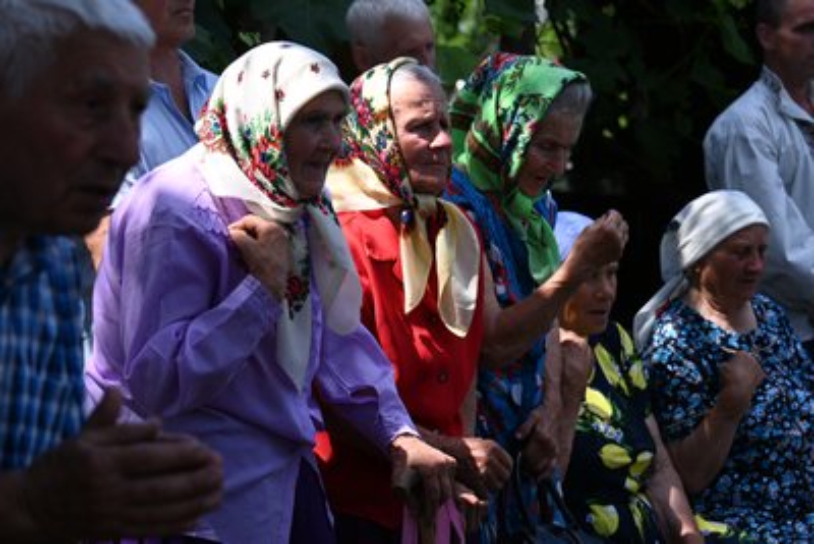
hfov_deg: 17.8
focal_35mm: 115
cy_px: 272
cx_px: 407
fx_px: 2601
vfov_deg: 11.9
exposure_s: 1/160
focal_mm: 115
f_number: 6.7
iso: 100
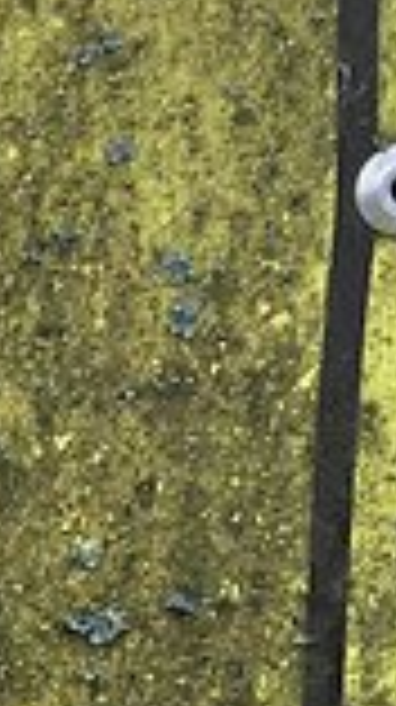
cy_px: 780
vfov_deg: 11.7
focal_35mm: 181
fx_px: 3388
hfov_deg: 5.5
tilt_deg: -7.3
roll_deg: -0.5
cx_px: -1382
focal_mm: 4.15
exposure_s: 1/148
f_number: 2.2
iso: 25
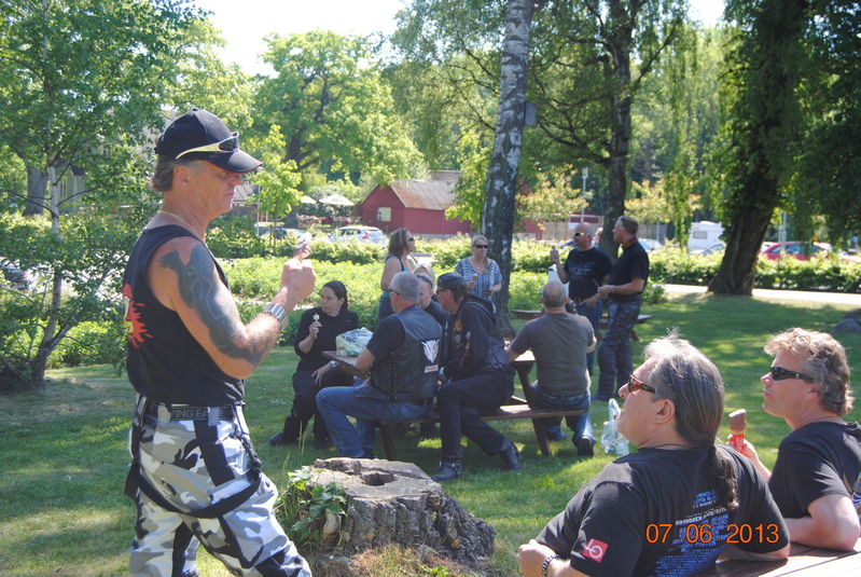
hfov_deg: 38.8
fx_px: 1221
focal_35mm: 51
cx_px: 430
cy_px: 288
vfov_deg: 26.6
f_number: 5.6
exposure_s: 1/125
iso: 125
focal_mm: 34
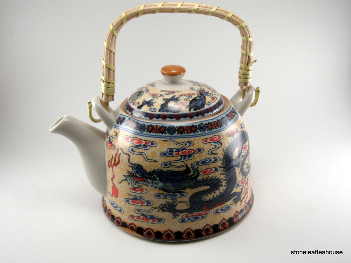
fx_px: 406
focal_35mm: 40
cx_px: 176
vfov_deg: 36.0
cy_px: 132
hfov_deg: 46.8
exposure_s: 1/30
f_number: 5.1
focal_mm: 8.5
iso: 64
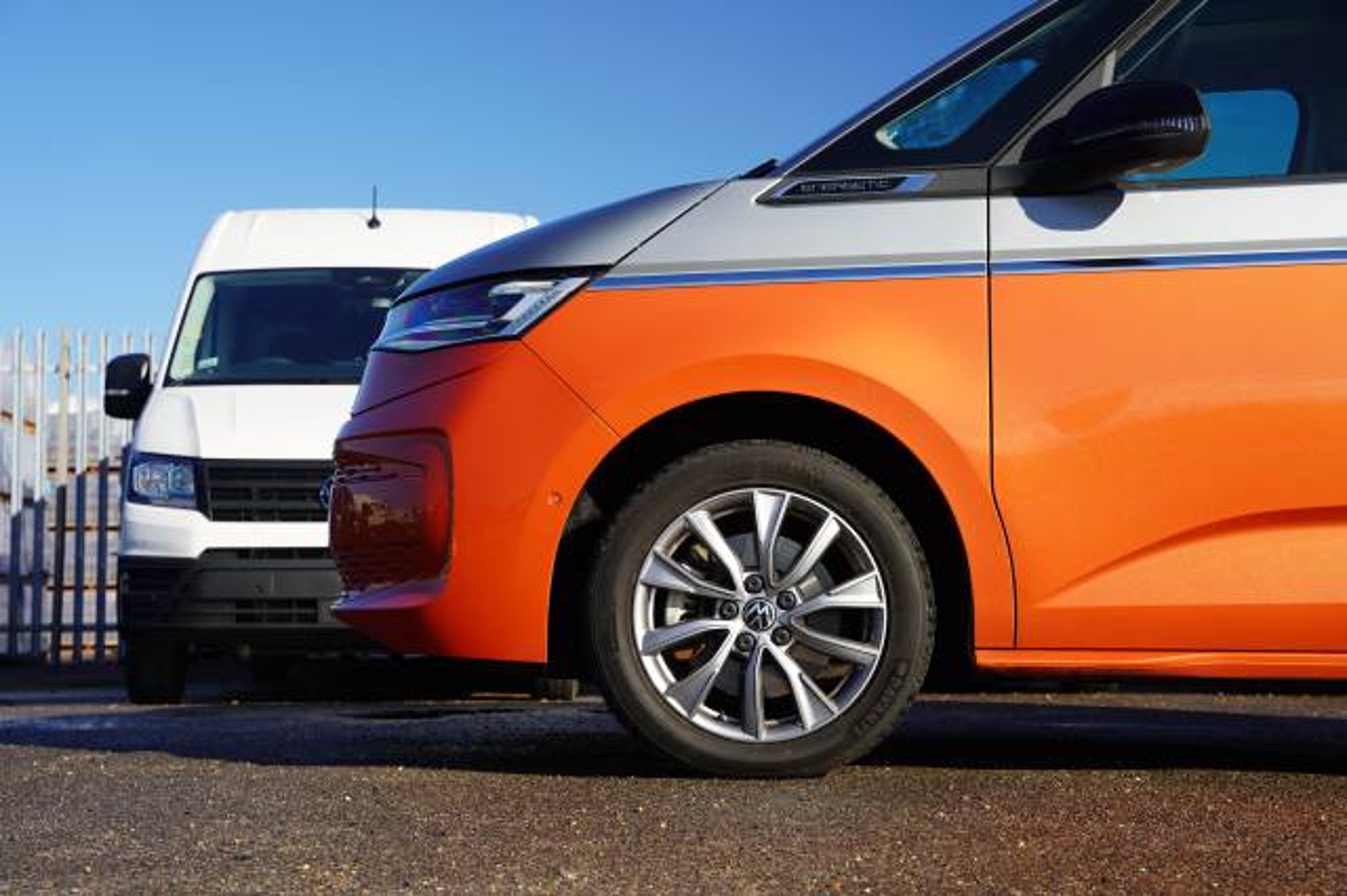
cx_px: 674
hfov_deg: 33.0
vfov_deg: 22.3
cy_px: 448
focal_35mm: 61
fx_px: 2274
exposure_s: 1/125
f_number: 6.3
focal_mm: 60.8
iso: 100
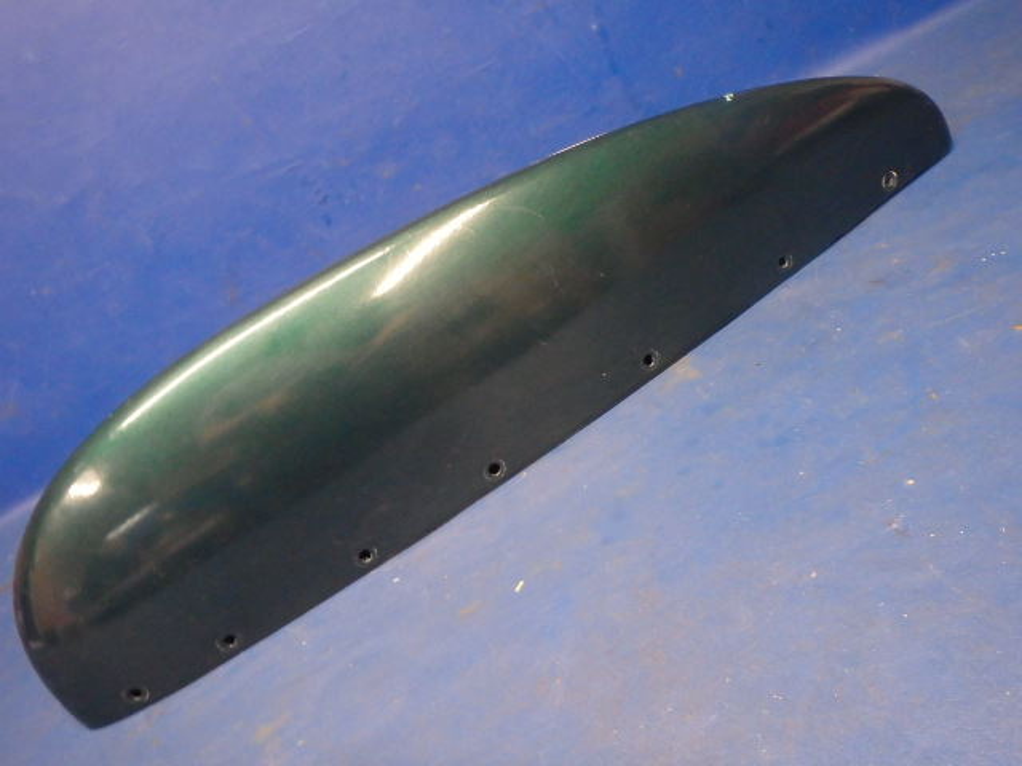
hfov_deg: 63.4
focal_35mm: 28
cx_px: 511
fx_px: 827
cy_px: 383
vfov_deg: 49.7
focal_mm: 5
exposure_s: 1/30
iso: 1250
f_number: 3.9
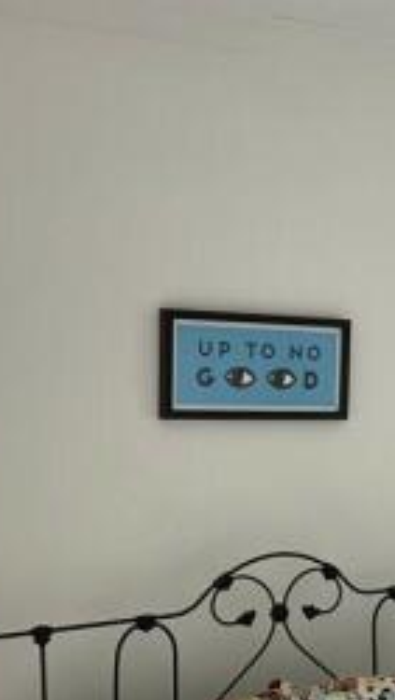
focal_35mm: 71
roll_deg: -1.5
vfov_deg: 29.3
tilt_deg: -7.6
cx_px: 416
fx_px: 1319
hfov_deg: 16.6
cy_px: 517
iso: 80
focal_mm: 3.99
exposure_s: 1/78
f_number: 1.8
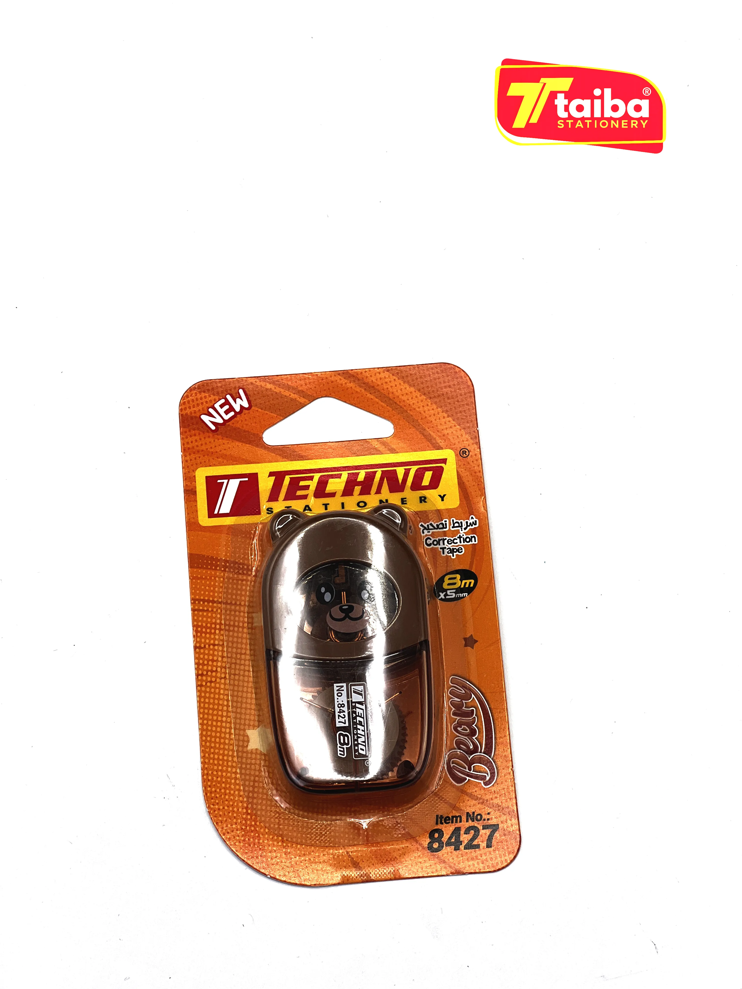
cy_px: 494
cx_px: 371
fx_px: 2201
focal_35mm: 77
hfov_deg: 19.1
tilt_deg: -75.0
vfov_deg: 25.3
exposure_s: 1/338
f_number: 2.8
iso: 32
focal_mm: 9
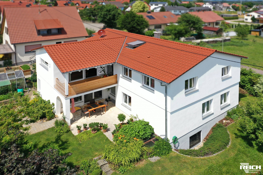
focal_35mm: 28
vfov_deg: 46.4
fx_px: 205
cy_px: 88
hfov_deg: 65.5
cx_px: 132
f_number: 5.6
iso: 100
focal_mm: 10.26
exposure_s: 1/500
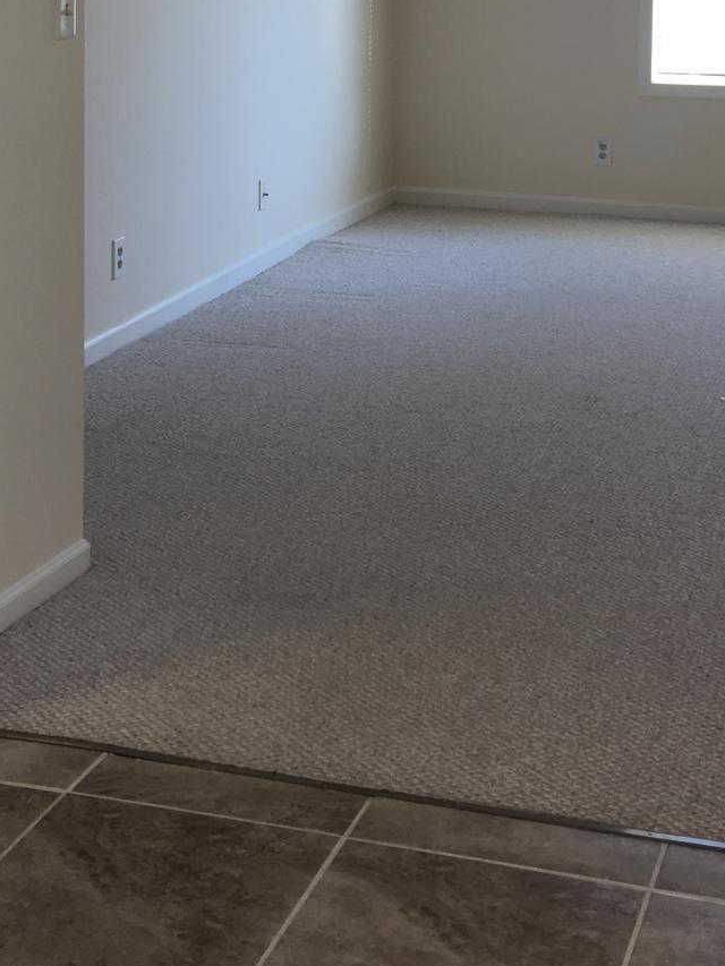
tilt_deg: -3.1
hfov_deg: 21.6
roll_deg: -0.6
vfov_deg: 27.0
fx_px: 1898
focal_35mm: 68
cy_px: 3
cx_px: 395
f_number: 2.2
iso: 25
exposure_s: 1/40
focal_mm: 4.15
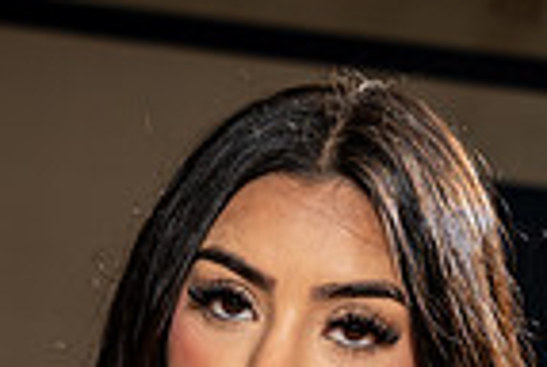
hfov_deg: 12.8
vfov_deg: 8.1
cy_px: 803
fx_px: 2436
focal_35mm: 160
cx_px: 176
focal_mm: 51
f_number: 5.6
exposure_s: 1/250
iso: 125
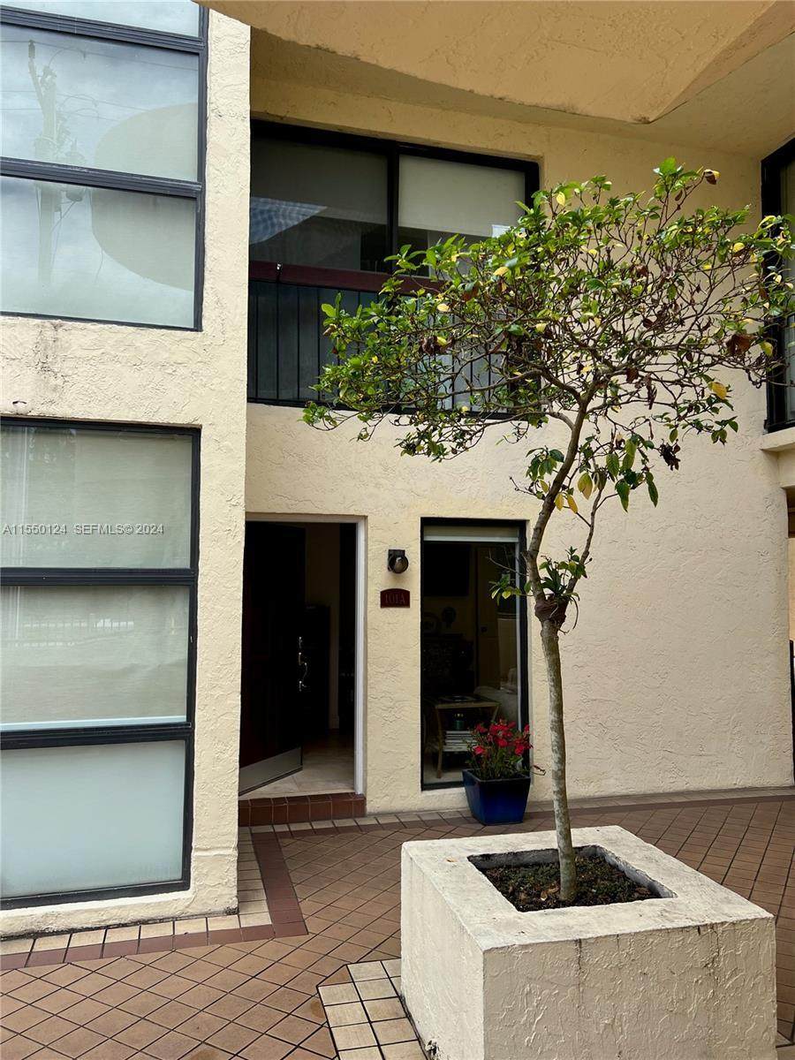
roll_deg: +0.5
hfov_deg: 53.1
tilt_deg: +3.9
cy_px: 530
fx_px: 796
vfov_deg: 67.3
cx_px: 398
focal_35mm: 26
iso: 50
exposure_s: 1/1159
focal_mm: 5.7
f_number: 1.5
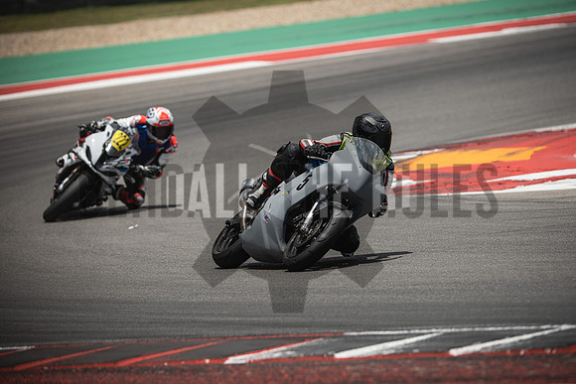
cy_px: 192
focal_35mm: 300
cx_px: 288
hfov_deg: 6.9
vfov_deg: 4.6
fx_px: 4801
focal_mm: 200
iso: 125
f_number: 2.8
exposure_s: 1/2000
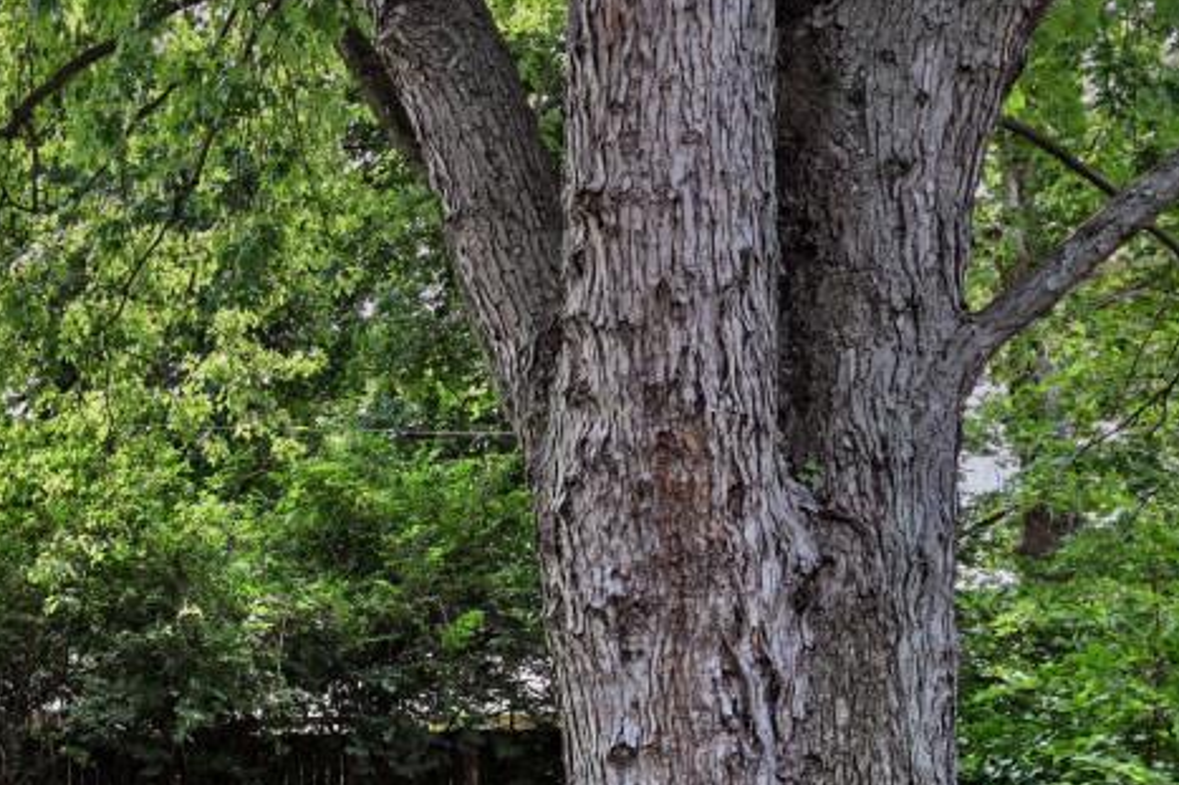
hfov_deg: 36.4
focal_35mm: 45
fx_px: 1473
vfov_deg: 27.9
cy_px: 805
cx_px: -141
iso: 140
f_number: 5.6
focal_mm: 14
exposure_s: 1/250
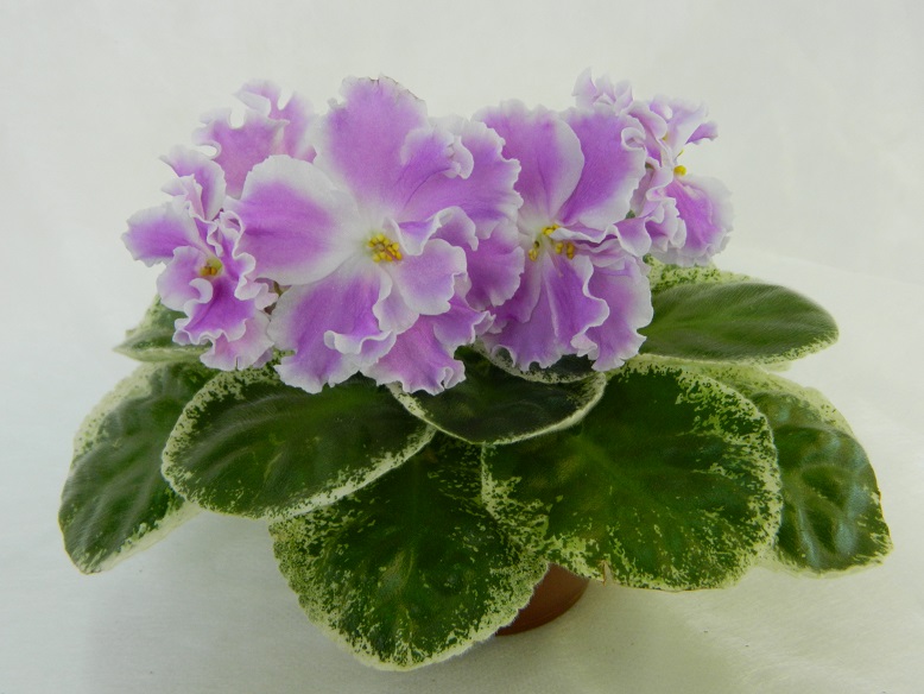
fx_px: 1095
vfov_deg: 35.2
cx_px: 462
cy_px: 347
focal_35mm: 41
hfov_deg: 45.8
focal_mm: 7.3
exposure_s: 1/50
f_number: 3.5
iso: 160
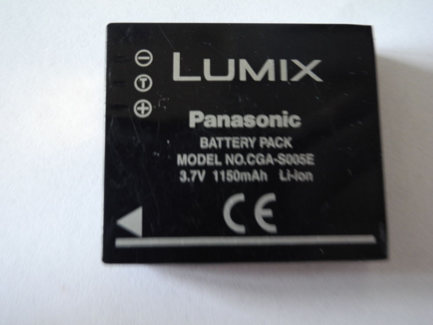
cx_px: 216
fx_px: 513
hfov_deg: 45.8
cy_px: 162
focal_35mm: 41
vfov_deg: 35.1
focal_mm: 8.8
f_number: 3.2
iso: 400
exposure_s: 1/2.6
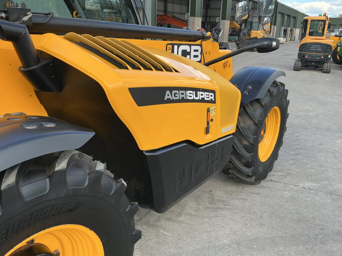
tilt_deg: -15.6
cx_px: 171
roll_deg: -3.0
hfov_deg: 63.4
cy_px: 128
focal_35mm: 28
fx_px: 277
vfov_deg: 49.7
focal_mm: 3
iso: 25
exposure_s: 1/435
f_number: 1.8
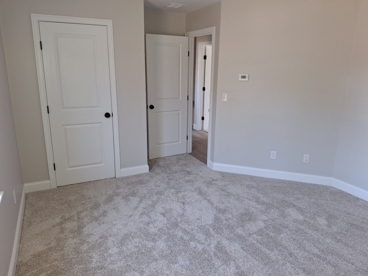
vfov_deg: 54.9
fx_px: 266
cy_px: 138
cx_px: 184
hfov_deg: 69.4
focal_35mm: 25
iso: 25
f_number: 1.8
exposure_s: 1/50
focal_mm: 4.69
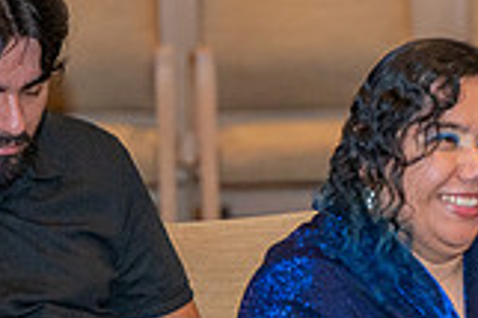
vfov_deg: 3.7
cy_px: 308
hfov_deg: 5.6
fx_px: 4868
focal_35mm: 367
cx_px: 784
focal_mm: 102
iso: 1250
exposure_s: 1/160
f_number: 3.2
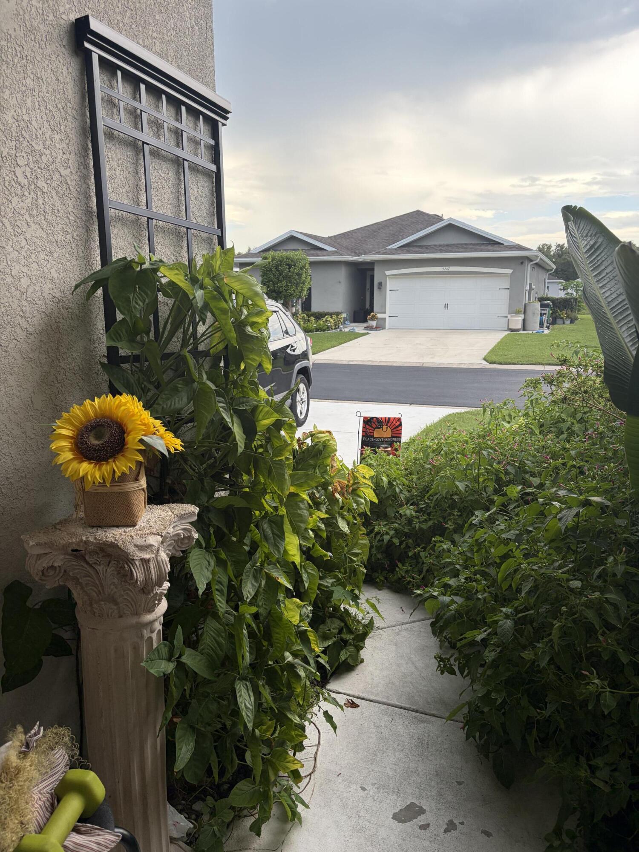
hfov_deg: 53.1
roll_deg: +0.3
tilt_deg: -10.9
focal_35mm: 26
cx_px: 320
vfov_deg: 67.3
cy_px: 426
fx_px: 640
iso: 50
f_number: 1.6
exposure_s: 1/1032
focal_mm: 5.96
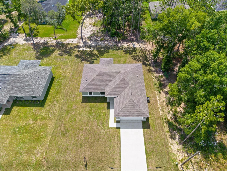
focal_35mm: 24
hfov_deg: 71.6
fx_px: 157
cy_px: 86
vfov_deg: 56.8
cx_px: 114
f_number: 1.7
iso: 100
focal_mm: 6.72
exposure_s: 1/60
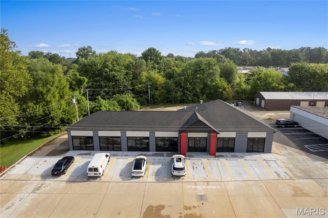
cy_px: 109
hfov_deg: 78.6
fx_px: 200
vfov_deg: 57.1
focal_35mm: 22
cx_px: 164
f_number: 2.8
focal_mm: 8.38
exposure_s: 1/250
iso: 120
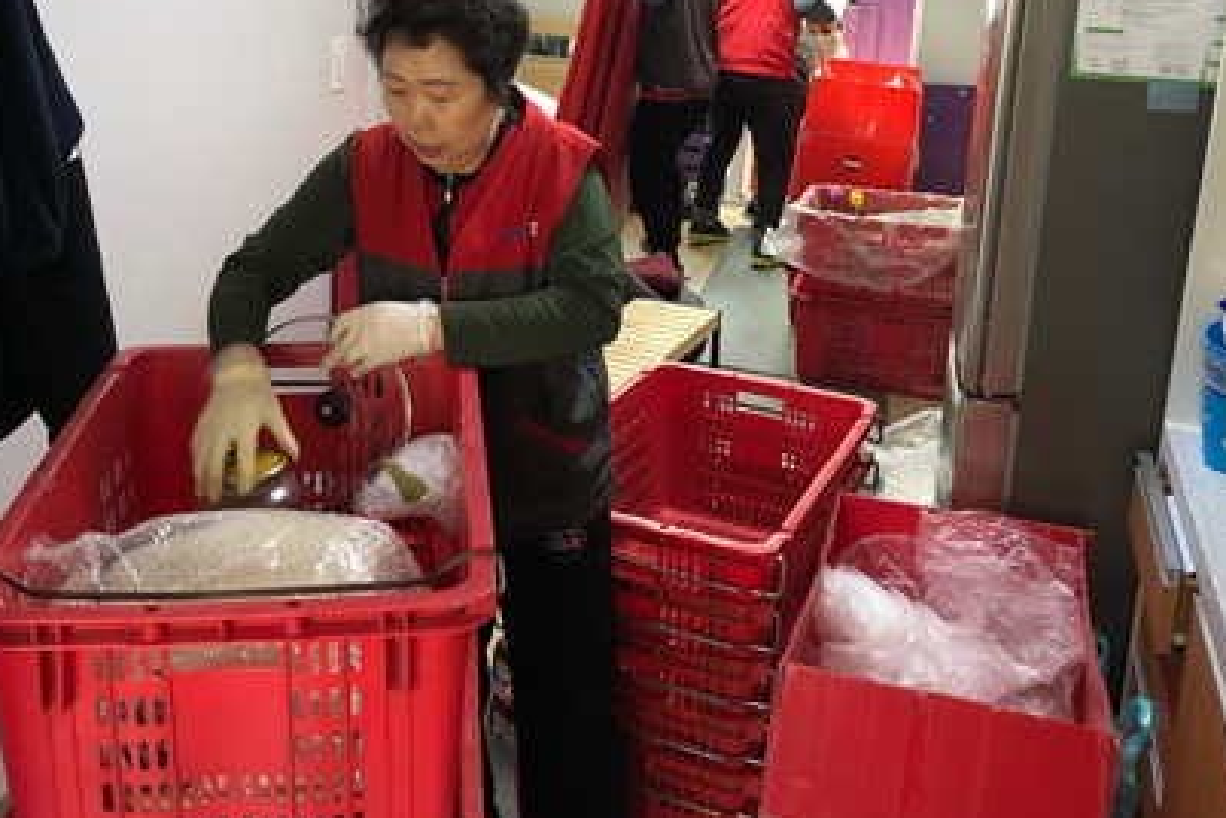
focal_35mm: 39
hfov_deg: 49.5
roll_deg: -1.7
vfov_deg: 33.6
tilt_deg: -14.3
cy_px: 211
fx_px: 1329
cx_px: 557
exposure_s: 1/17
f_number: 1.8
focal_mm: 3.99
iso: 40
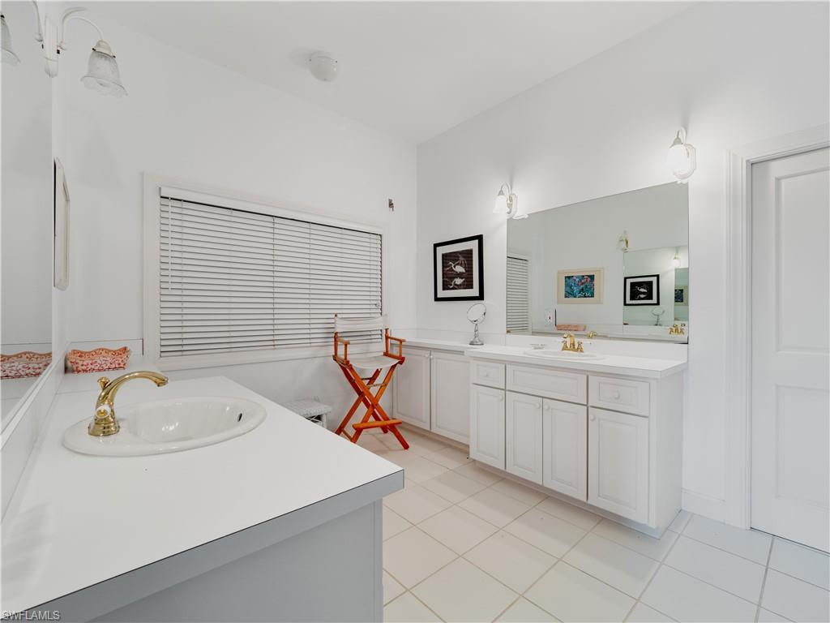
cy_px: 312
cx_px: 415
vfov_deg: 85.7
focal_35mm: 14
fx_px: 336
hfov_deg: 102.1
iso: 200
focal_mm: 7
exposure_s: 1/3
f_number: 7.1
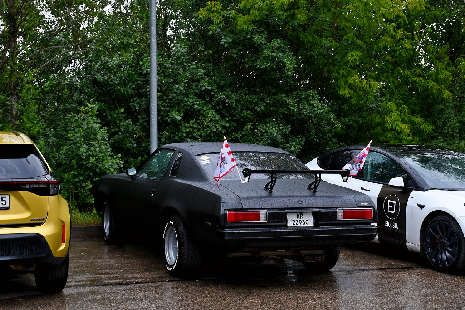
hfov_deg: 35.0
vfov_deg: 23.8
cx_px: 232
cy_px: 155
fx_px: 736
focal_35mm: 57
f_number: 6.3
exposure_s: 1/60
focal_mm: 38
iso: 200
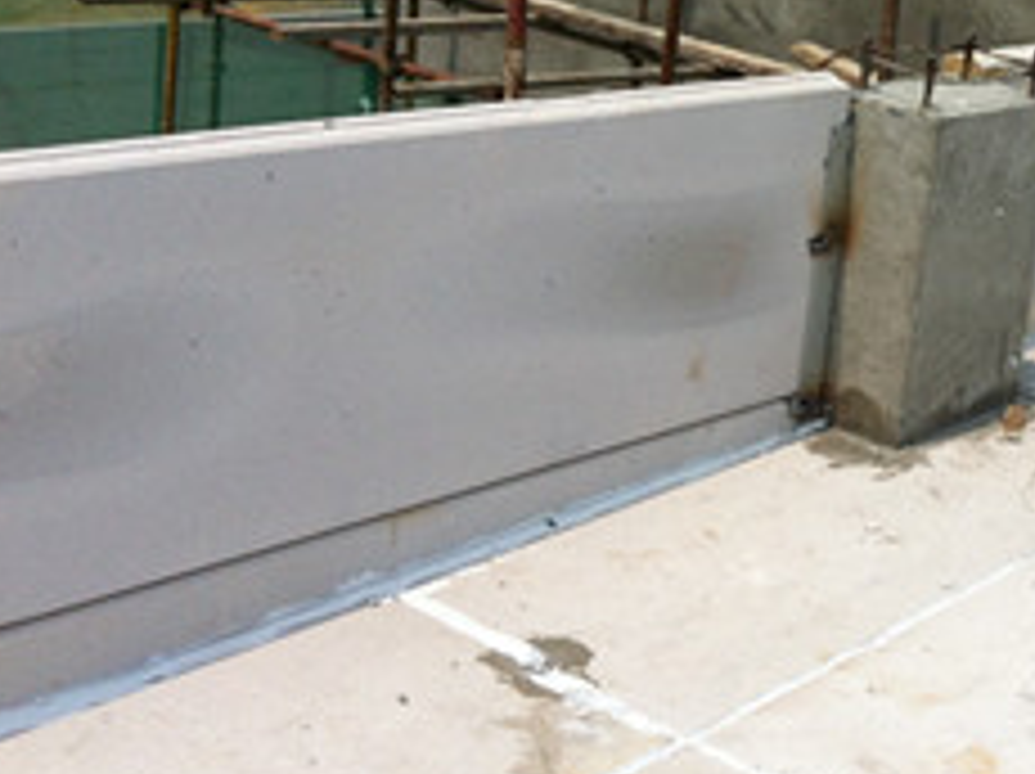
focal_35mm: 76
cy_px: 200
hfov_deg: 24.6
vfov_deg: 19.2
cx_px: 1017
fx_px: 2270
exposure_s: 1/4309
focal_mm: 3.85
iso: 80
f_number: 2.8
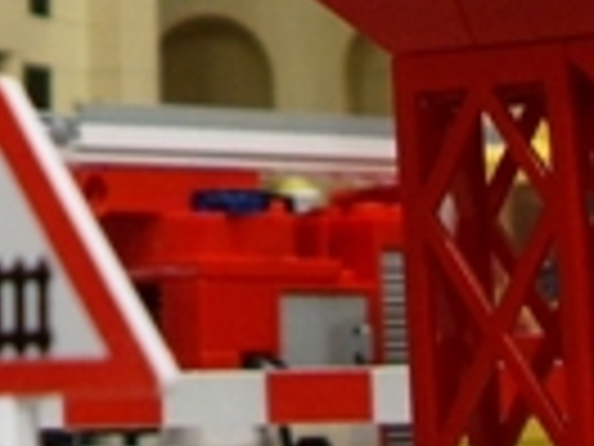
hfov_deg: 9.4
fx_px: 3483
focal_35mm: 203
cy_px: -685
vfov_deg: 6.9
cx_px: -324
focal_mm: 5.8
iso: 100
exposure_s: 1/6
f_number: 2.6
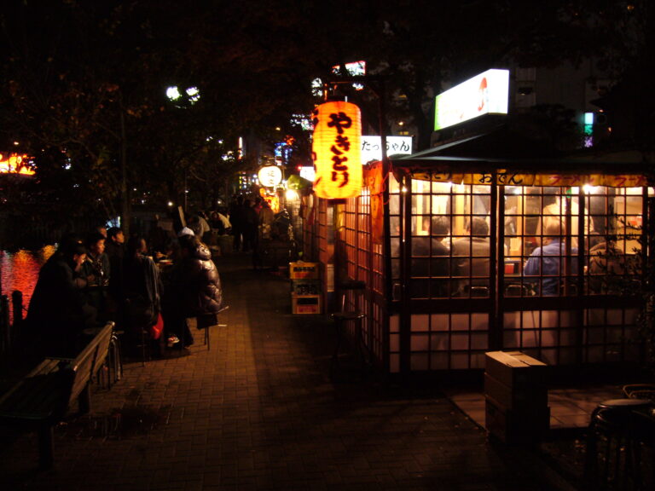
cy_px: 246
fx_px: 662
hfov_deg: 52.6
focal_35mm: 35
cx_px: 328
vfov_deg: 40.7
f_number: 2.8
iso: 200
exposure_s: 1/8
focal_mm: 5.8
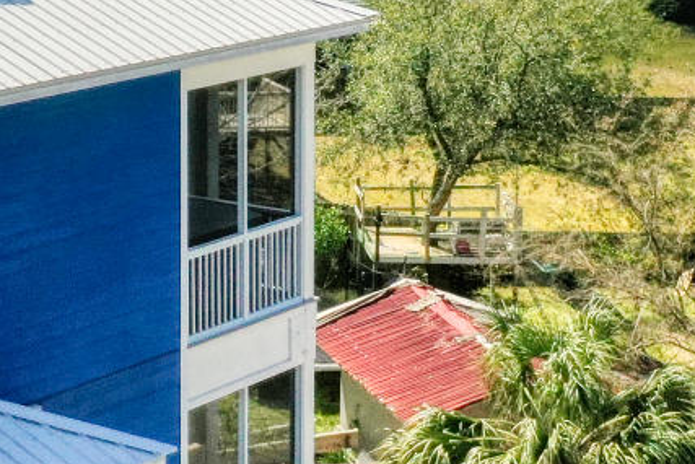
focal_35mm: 118
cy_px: -274
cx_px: -59
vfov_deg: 11.1
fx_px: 2279
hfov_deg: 16.8
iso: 100
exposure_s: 1/800
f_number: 7.1
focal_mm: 10.3
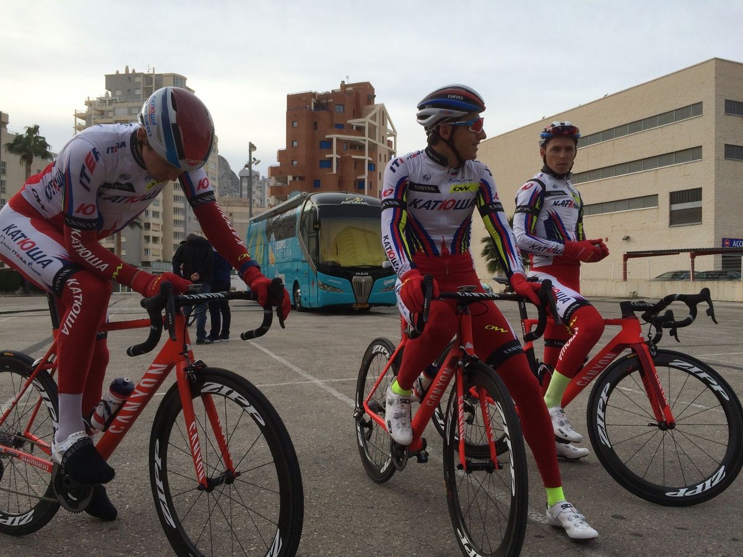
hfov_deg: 61.7
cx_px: 372
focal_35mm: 29
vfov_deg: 48.2
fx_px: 622
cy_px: 278
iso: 32
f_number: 2.2
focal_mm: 4.15
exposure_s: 1/1368
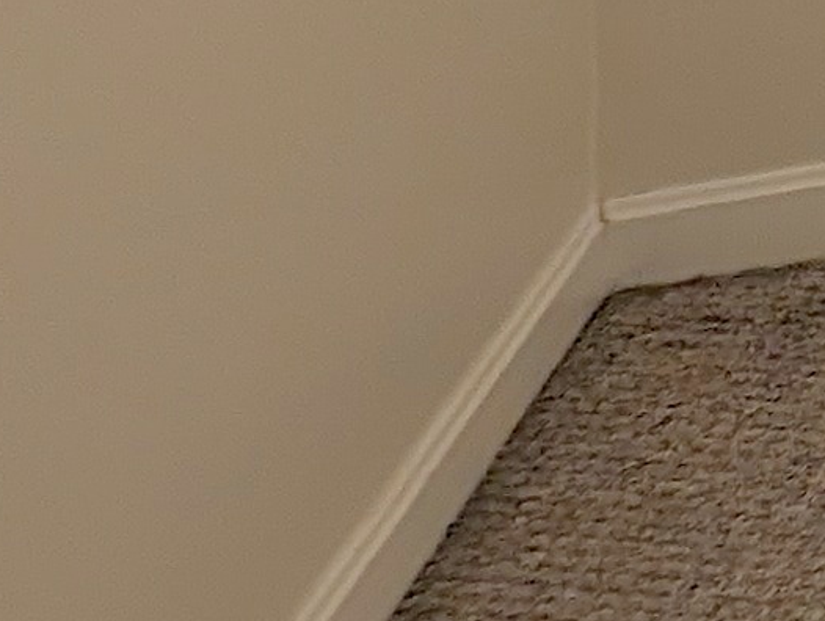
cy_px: -1110
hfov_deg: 10.3
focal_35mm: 93
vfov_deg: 11.4
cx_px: 2726
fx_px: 2219
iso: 98
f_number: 1.95
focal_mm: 2.23
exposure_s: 1/40
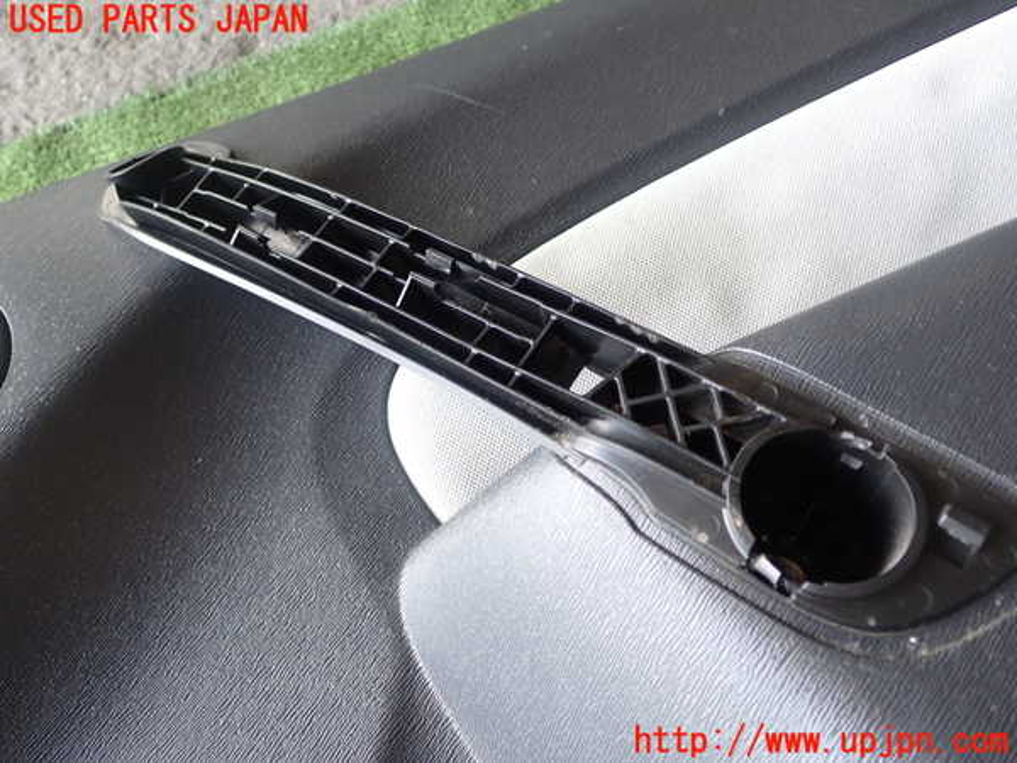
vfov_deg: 44.2
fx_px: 940
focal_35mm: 32
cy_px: 382
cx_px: 508
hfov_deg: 56.8
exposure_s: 1/60
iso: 160
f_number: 2.4
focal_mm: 5.79
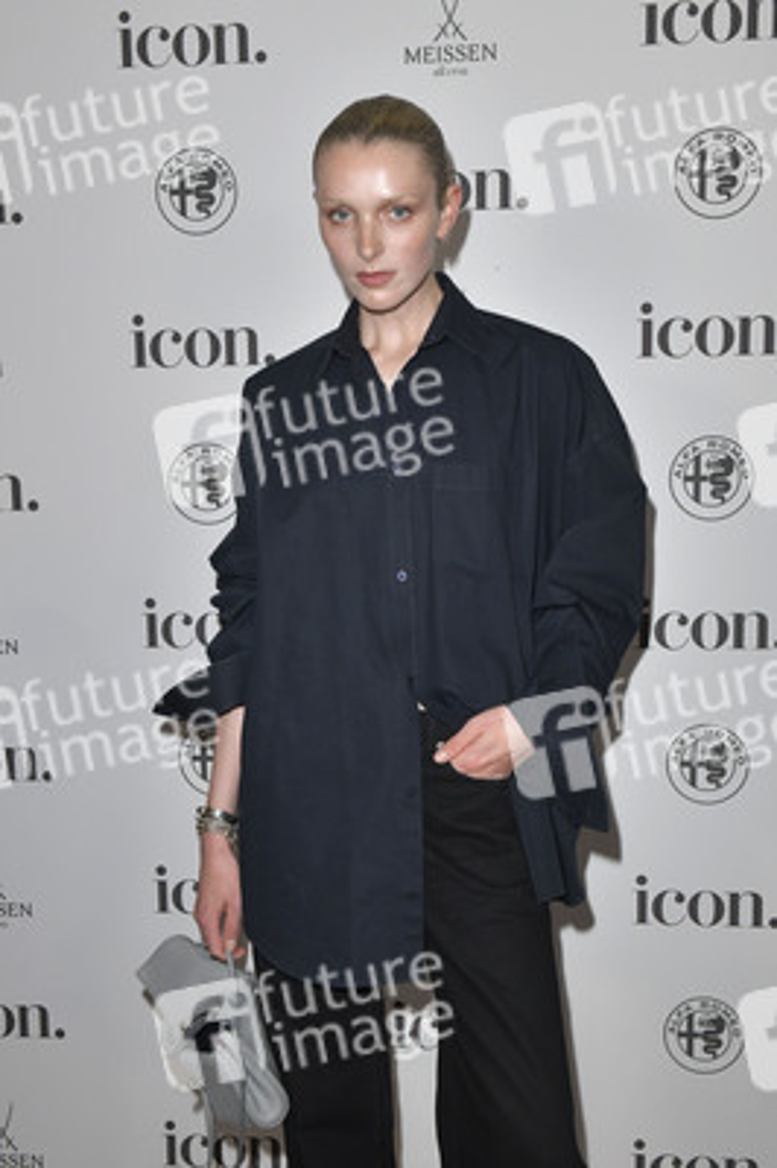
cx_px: 388
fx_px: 1232
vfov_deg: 50.7
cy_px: 584
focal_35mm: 38
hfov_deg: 35.0
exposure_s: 1/250
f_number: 7.1
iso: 1250
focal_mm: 38
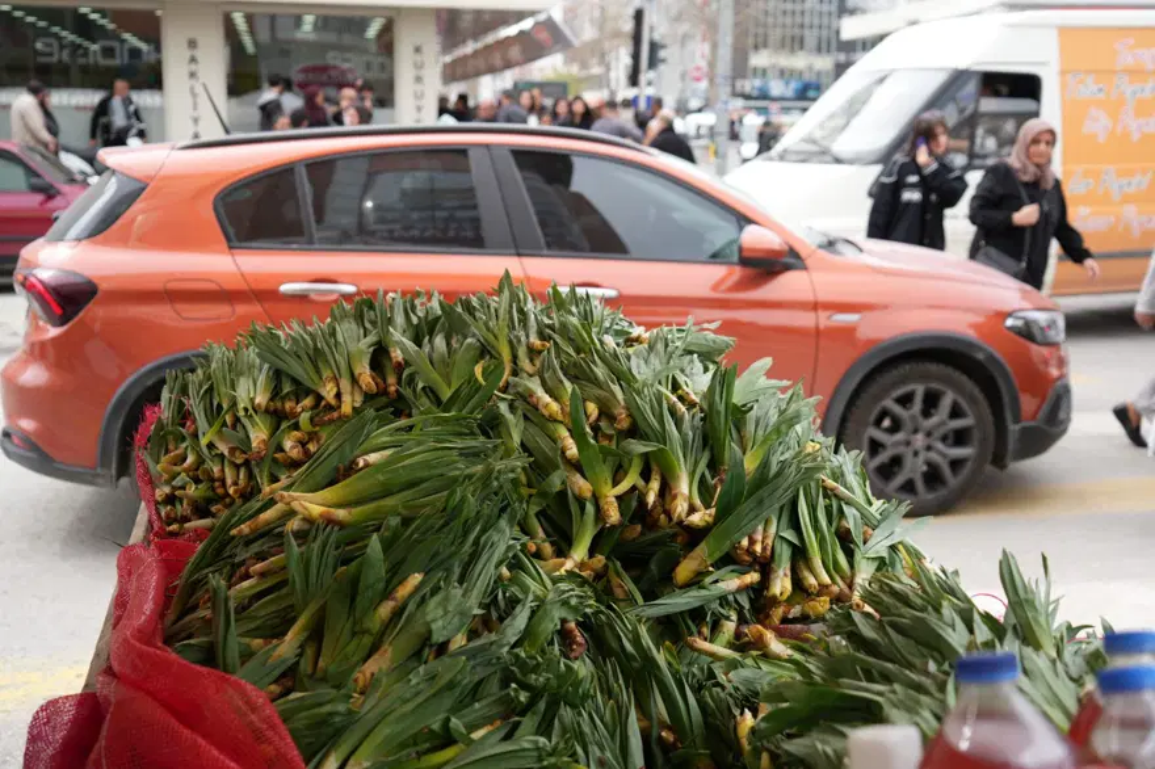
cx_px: 578
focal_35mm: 40
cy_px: 384
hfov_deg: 48.5
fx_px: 1283
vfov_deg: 33.4
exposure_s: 1/200
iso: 100
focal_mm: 40
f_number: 4.5
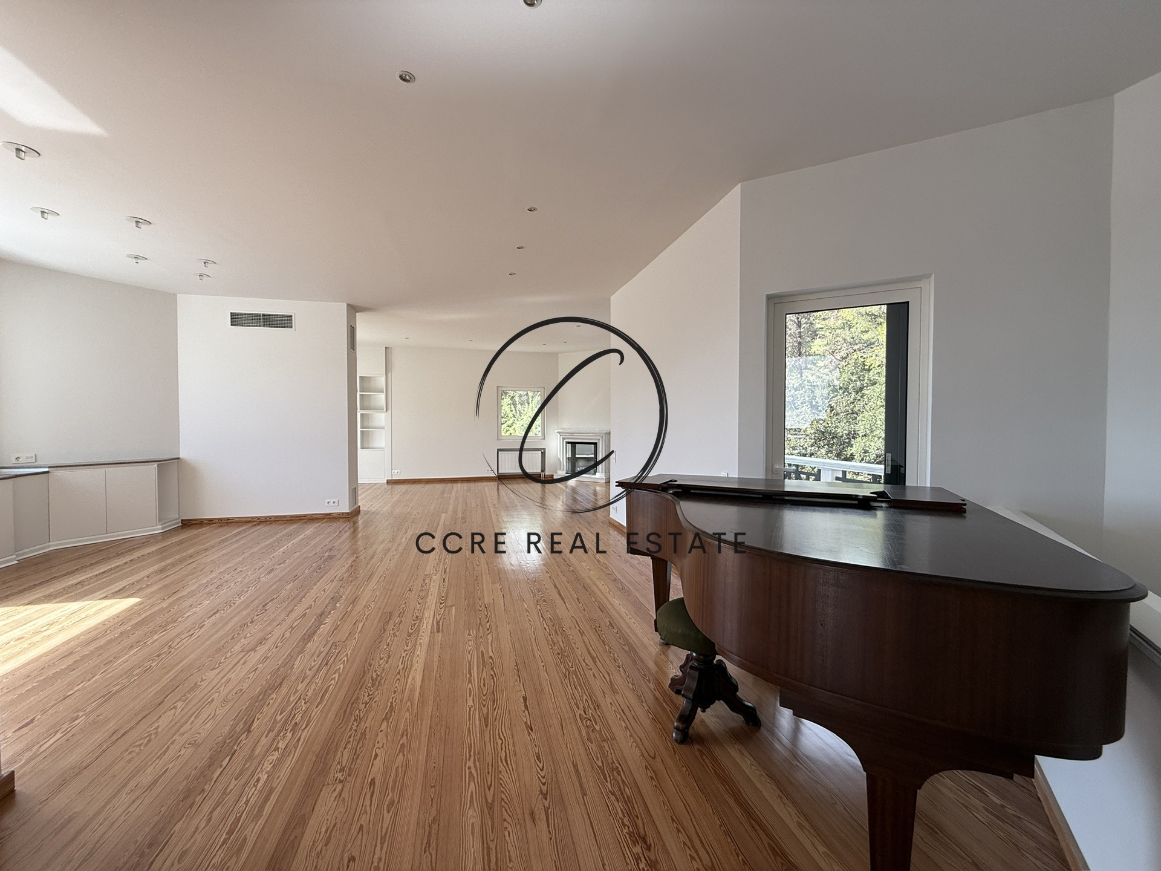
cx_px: 580
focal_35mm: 14
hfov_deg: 102.1
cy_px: 436
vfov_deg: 85.7
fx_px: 470
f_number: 2.2
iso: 50
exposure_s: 1/214
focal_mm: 2.22
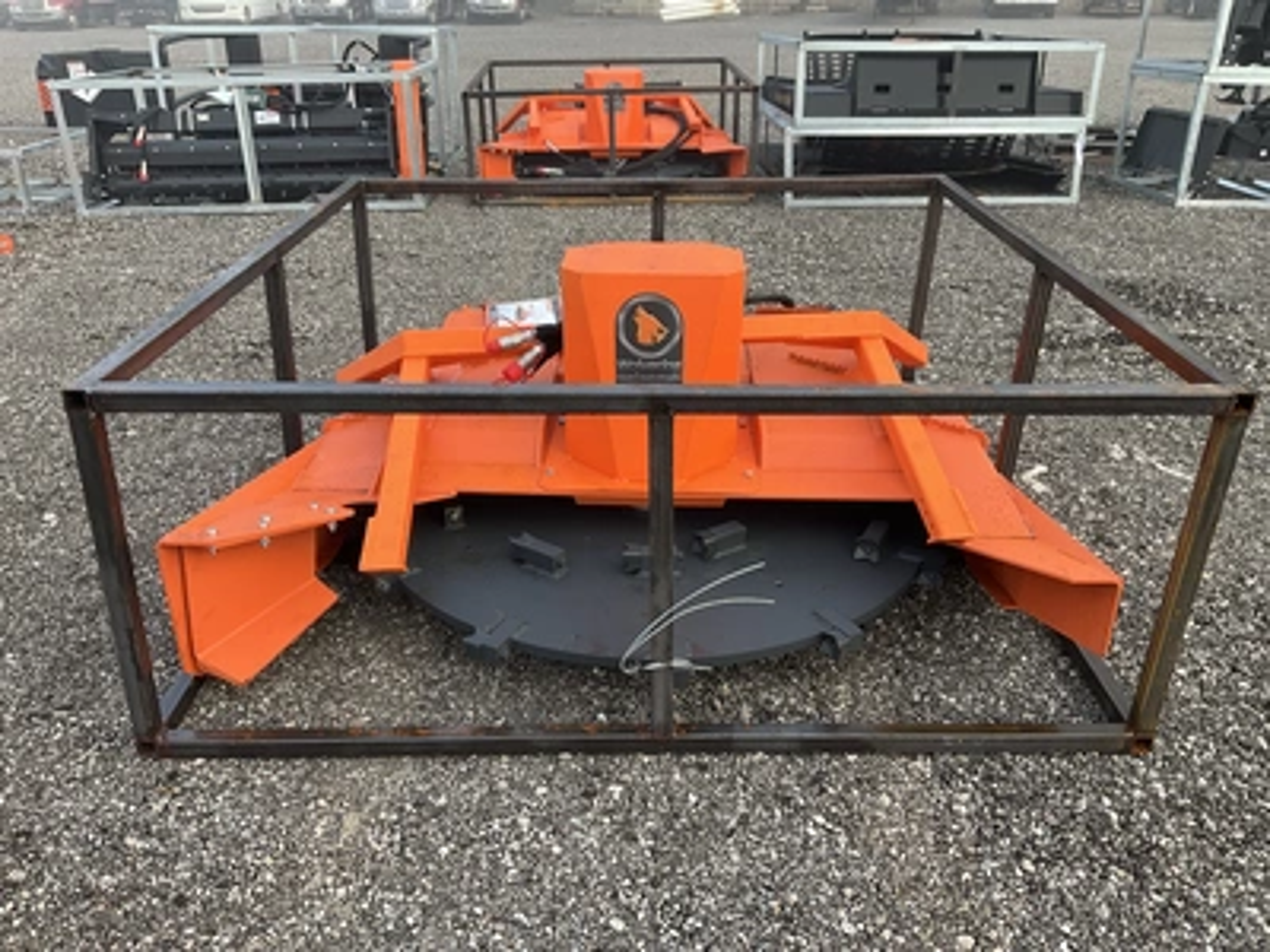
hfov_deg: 61.7
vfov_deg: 48.2
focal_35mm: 29
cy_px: 476
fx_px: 1064
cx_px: 635
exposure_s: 1/122
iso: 25
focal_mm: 3
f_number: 1.8
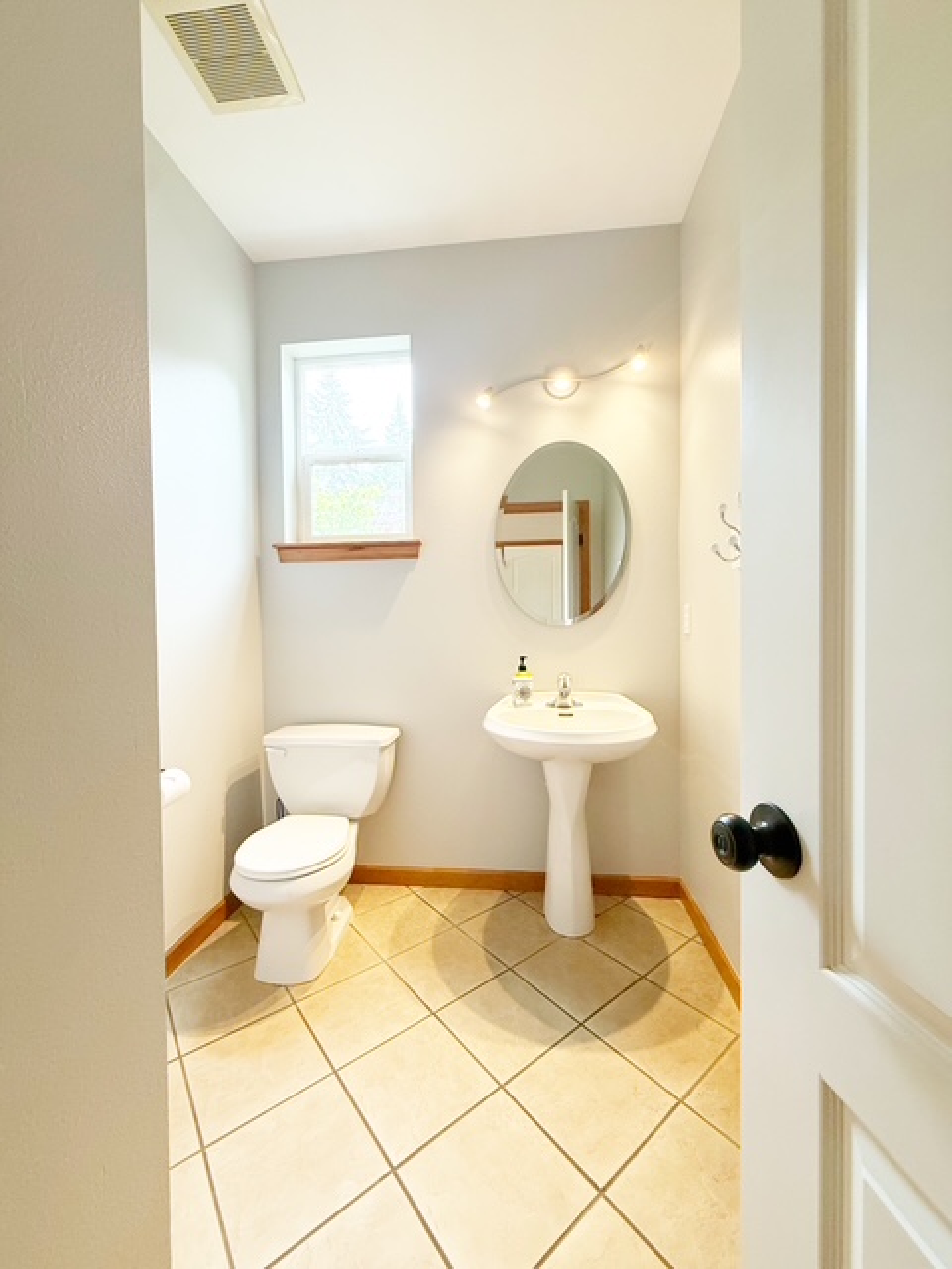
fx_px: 513
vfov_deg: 102.1
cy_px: 634
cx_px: 476
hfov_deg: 85.7
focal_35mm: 14
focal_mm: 2.22
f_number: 2.2
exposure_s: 1/120
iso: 200
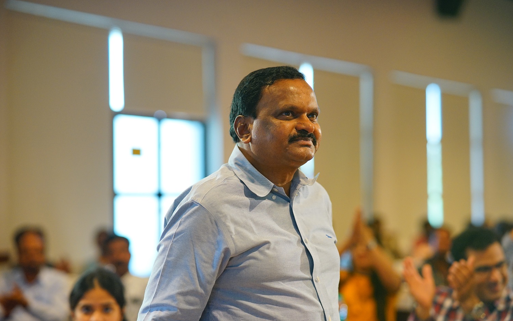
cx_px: 257
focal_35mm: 87
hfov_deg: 23.8
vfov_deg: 15.0
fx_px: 1216
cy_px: 166
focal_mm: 85
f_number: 2.2
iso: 1250
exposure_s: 1/640
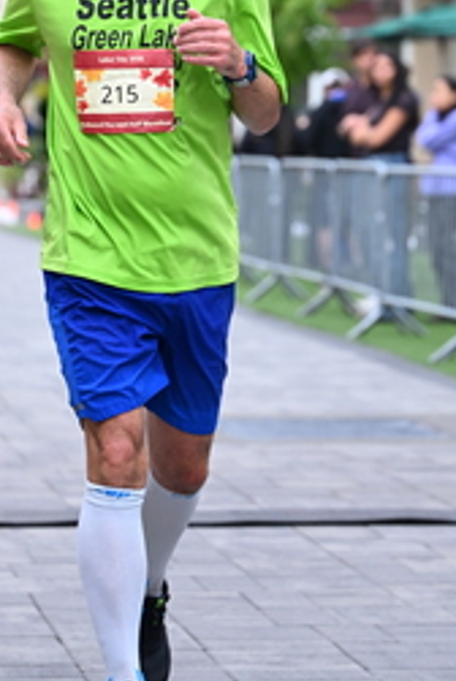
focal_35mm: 173
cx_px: 189
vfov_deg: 11.7
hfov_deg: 8.0
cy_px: -5
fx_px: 3278
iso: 1000
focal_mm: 79
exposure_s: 1/1600
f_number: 2.8
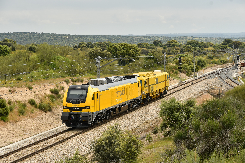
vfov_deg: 14.7
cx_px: 122
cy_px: 82
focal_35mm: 93
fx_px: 633
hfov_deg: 21.9
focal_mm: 62
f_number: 7.1
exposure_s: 1/640
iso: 160
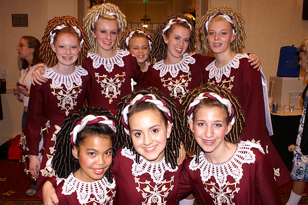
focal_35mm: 33
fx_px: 282
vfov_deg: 39.9
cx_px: 155
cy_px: 107
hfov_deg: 57.2
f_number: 4
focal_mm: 20
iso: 400
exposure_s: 1/60
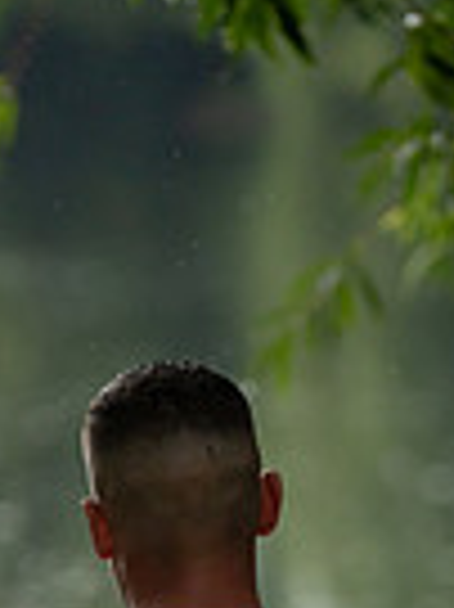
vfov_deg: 3.4
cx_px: 189
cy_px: 991
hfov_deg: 2.6
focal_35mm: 579
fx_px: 10141
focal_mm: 180
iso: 1000
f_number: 3.5
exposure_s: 1/1000
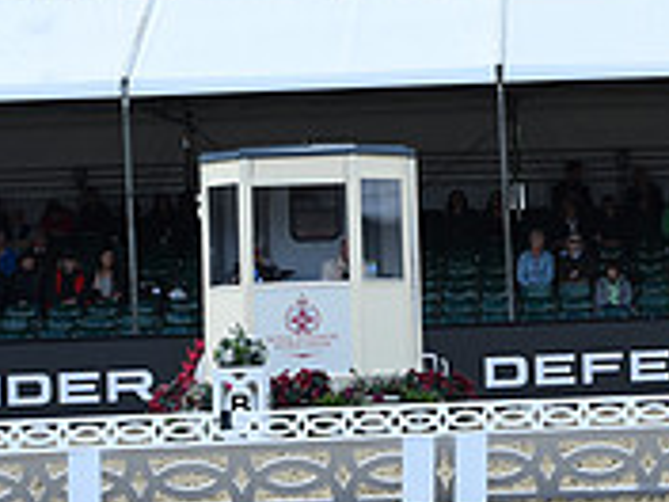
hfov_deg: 7.6
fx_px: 4909
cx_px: 1099
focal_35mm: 254
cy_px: 8
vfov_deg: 5.8
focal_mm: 80
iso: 400
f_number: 5
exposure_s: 1/1600
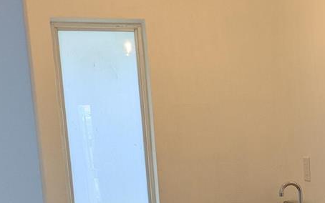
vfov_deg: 18.1
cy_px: 211
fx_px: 620
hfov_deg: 28.6
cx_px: 273
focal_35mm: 70
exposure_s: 1/120
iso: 83
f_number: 1.89
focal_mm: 5.43
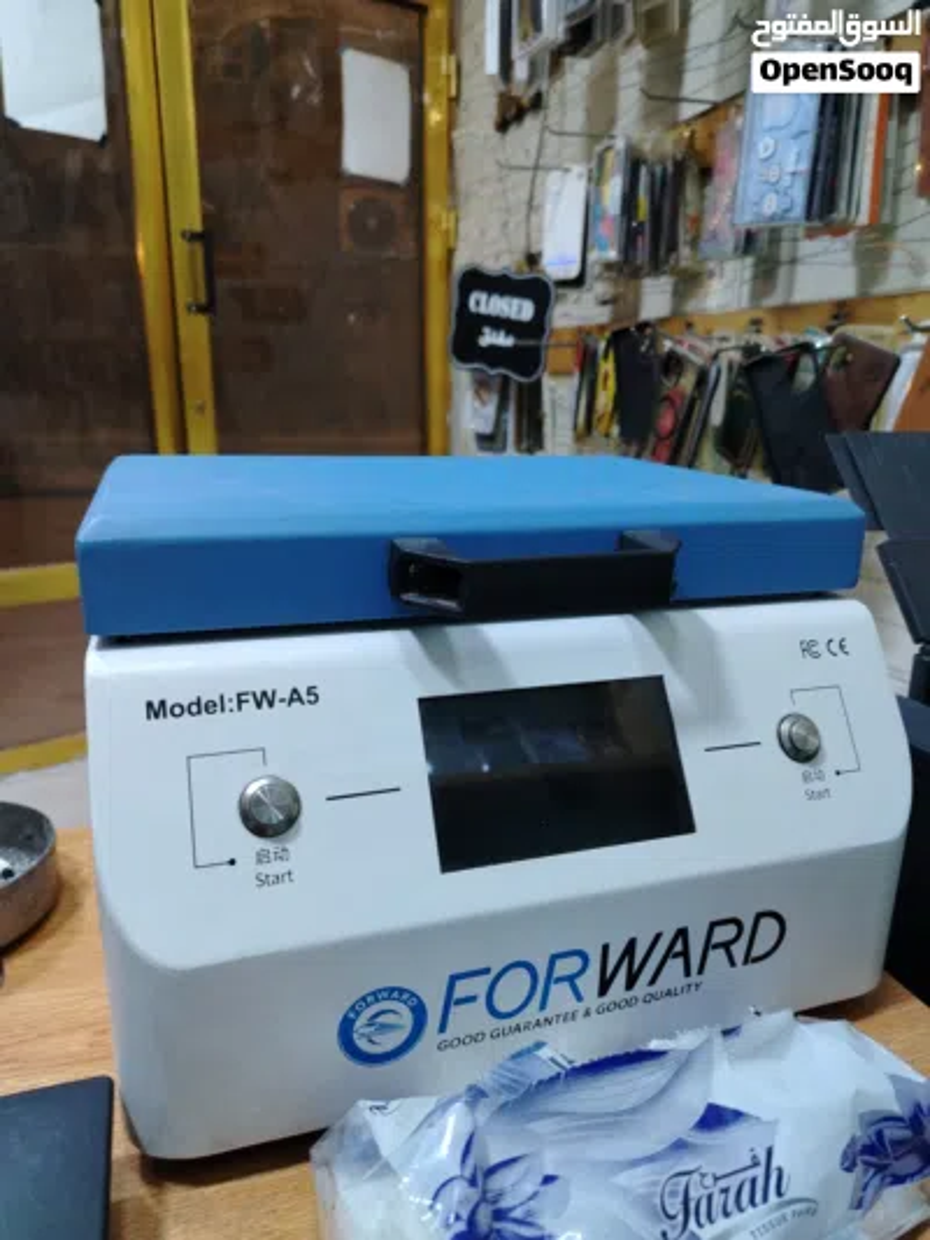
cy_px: 620
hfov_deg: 56.8
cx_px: 465
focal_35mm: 24
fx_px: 859
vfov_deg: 71.6
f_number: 1.75
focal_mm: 5.25
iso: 556
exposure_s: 1/50
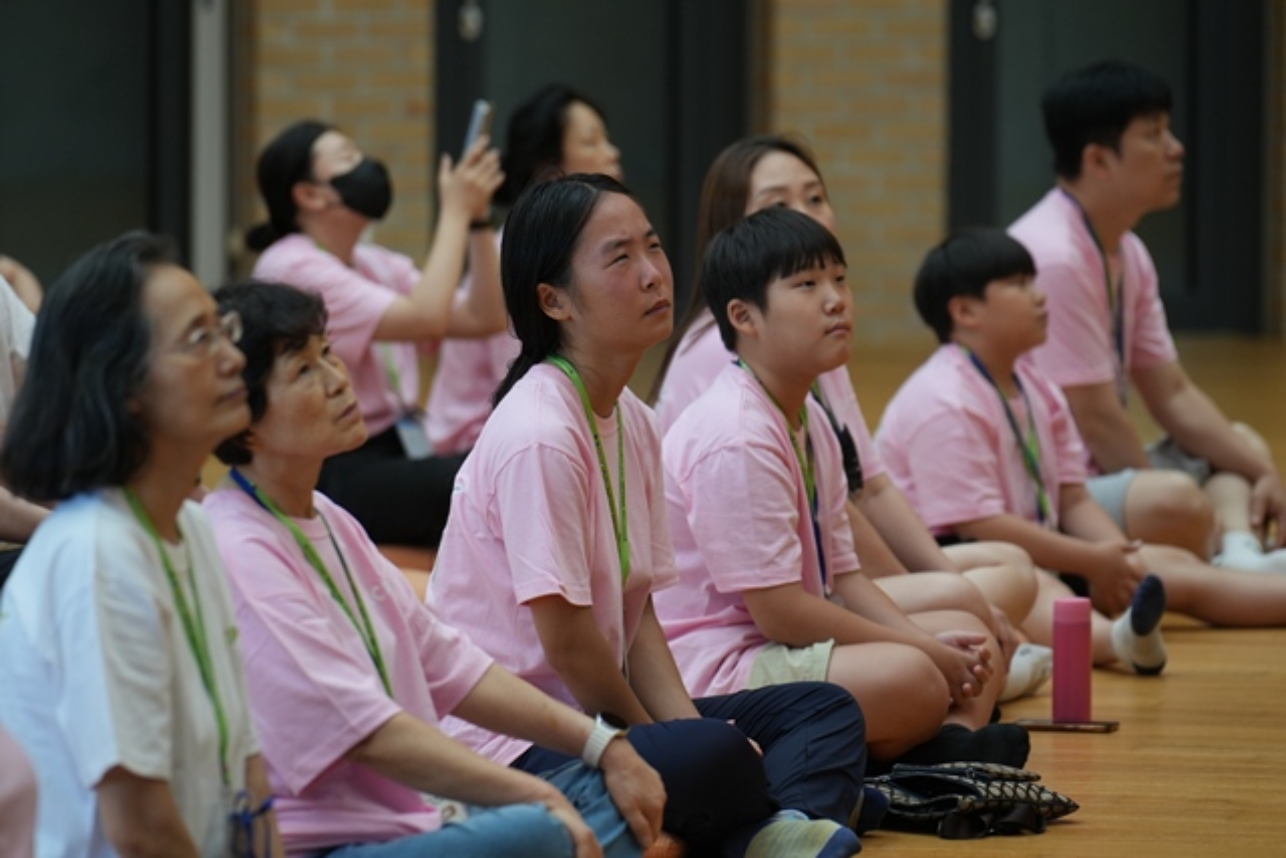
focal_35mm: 208
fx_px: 7431
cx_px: 643
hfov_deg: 9.9
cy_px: 429
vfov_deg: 6.6
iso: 320
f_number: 2.8
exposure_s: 1/125
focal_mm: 139
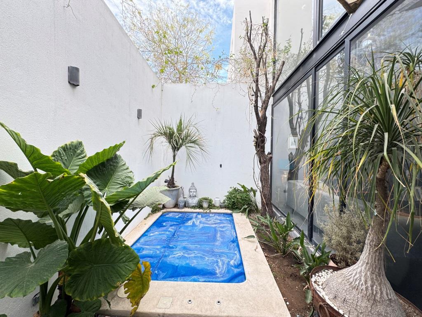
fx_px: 171
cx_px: 211
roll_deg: -0.5
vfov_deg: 85.7
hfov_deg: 102.1
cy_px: 158
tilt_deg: -1.2
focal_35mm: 14
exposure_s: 1/99
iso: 50
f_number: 2.2
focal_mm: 2.22
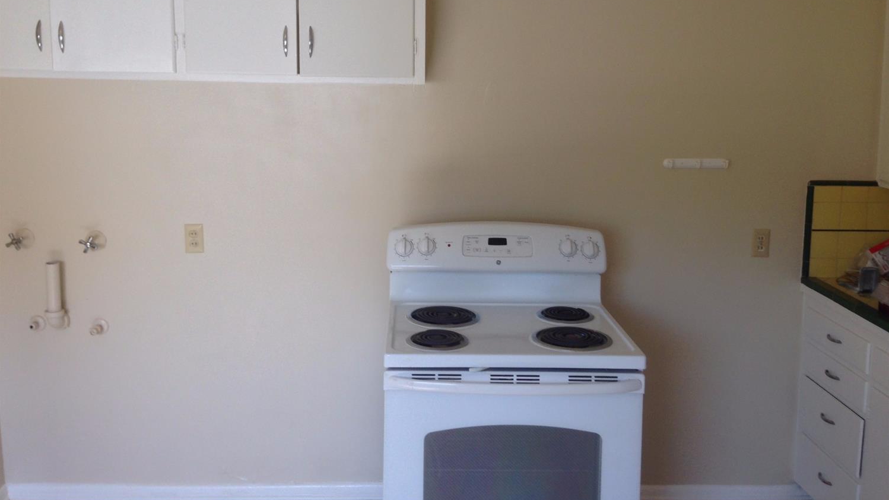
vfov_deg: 32.6
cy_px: 173
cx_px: 444
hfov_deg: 55.3
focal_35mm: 36
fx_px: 848
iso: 50
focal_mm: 4.12
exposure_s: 1/60
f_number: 2.4
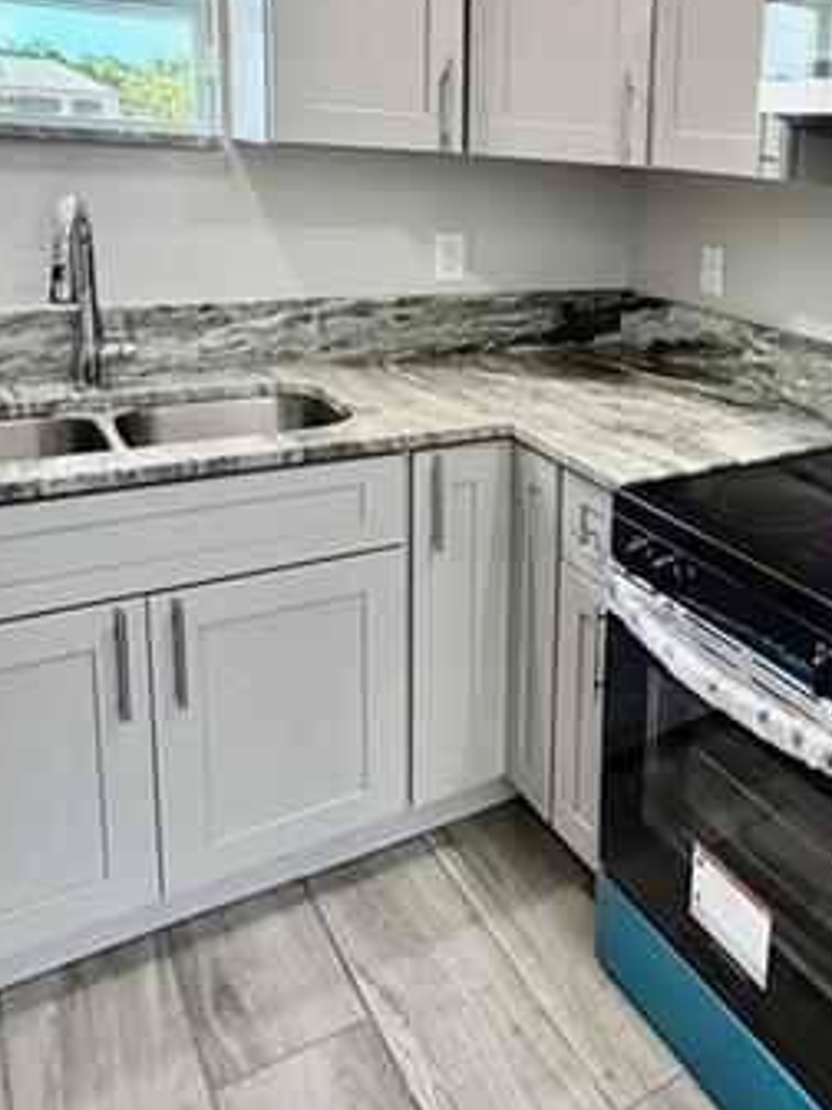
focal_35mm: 32
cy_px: 350
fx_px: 1025
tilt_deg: -10.3
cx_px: 806
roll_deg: -4.3
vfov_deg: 55.4
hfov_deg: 39.6
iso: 320
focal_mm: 2.22
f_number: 2.2
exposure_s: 1/120
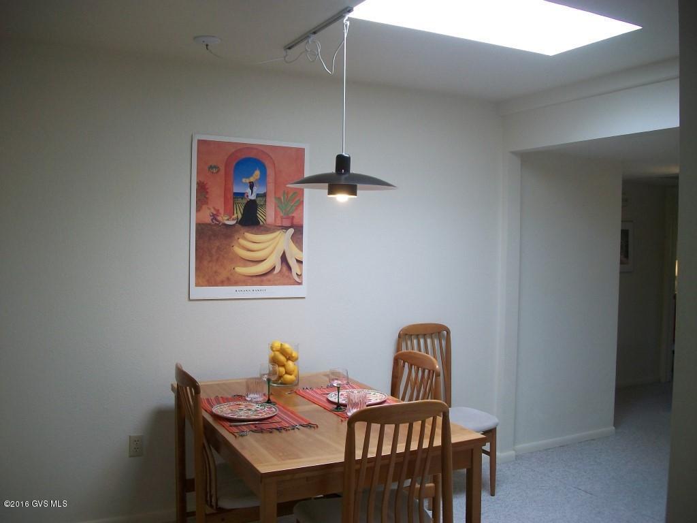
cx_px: 348
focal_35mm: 32
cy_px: 262
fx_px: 644
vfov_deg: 44.2
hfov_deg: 56.8
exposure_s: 1/80
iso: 80
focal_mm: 5.7
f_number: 2.9
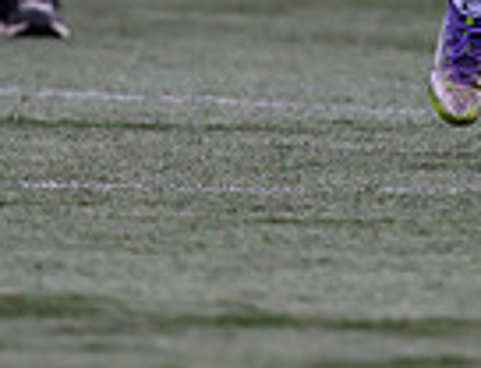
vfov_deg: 0.6
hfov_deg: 0.8
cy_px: -358
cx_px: 520
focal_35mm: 2376
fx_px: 33250
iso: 500
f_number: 3.5
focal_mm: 400
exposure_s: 1/1600
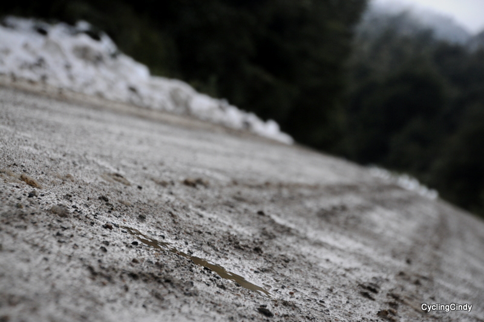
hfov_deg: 16.1
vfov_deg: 10.7
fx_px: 1713
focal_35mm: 128
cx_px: 242
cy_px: 161
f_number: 7.1
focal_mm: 85
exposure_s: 1/800
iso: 400
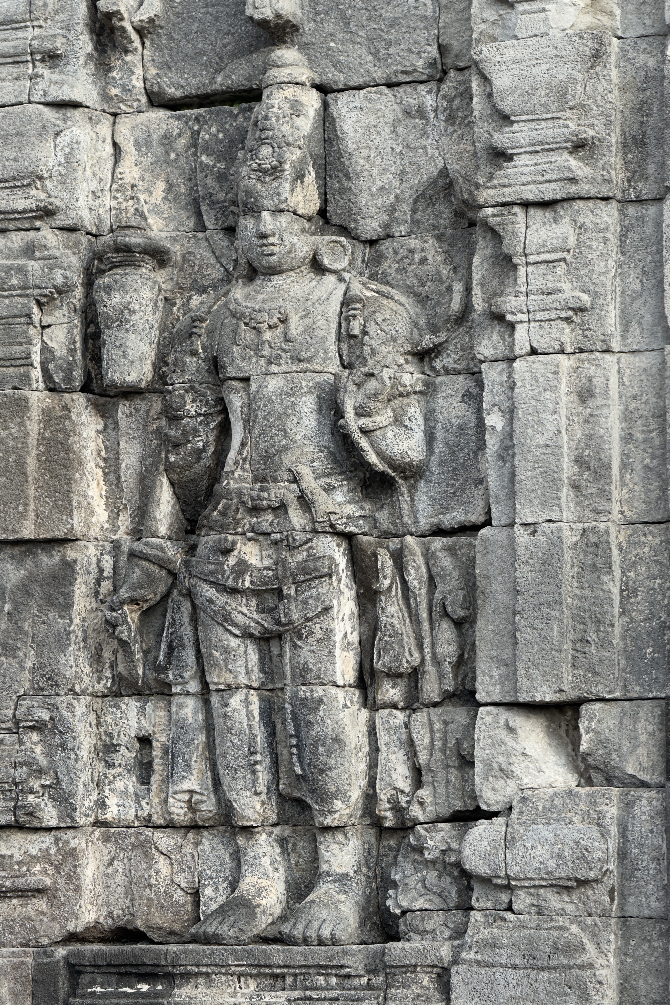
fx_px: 3489
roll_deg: -1.2
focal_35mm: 125
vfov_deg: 16.4
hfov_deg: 11.0
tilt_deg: +7.6
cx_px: 299
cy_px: 502
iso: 50
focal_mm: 15.66
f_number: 2.8
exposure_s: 1/351
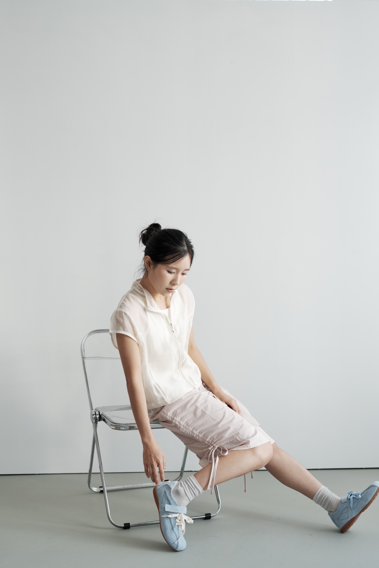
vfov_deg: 37.9
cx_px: 190
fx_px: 829
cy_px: 284
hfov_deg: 25.8
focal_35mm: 52
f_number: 2
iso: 320
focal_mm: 35
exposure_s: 1/640
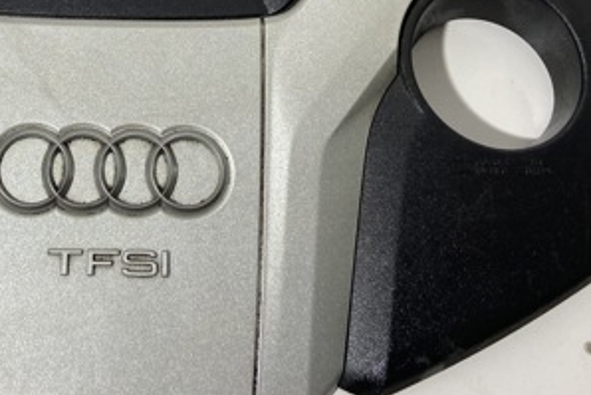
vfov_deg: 22.5
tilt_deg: -65.7
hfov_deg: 33.6
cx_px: 133
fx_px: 953
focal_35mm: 58
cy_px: 3
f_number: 1.8
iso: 100
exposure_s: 1/100
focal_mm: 4.25
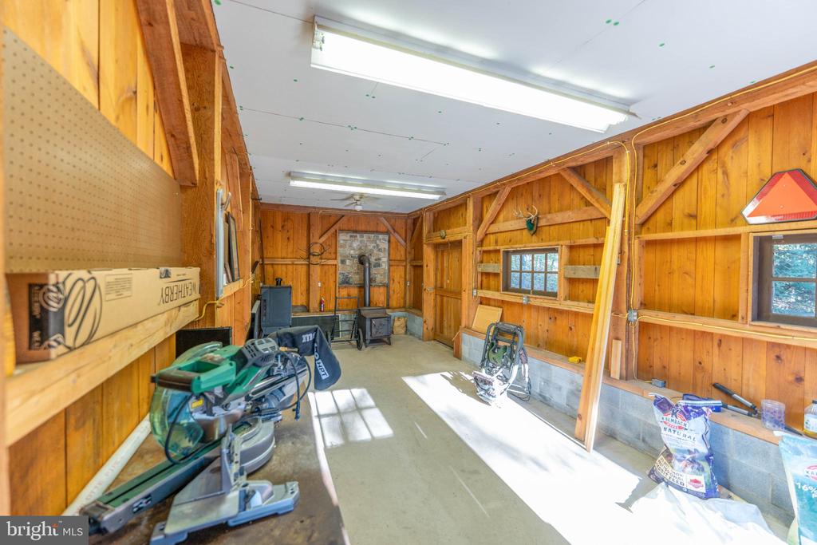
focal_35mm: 14
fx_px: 318
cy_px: 272
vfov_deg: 81.2
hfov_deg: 104.2
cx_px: 408
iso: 320
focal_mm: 14
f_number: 2.8
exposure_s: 1/40
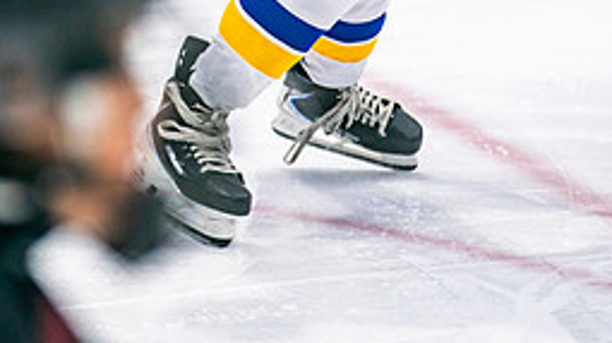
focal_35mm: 394
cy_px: -175
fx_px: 6389
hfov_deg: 5.5
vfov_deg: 3.1
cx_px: 145
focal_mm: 142
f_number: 2.8
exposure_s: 1/640
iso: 500
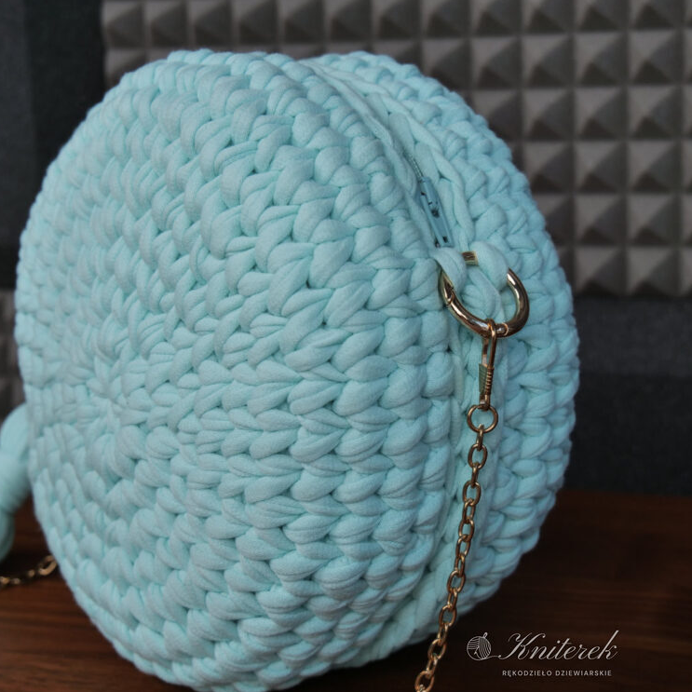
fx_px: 1267
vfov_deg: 30.6
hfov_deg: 30.6
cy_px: 347
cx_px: 360
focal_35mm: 56
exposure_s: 1/80
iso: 200
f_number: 4.3
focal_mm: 23
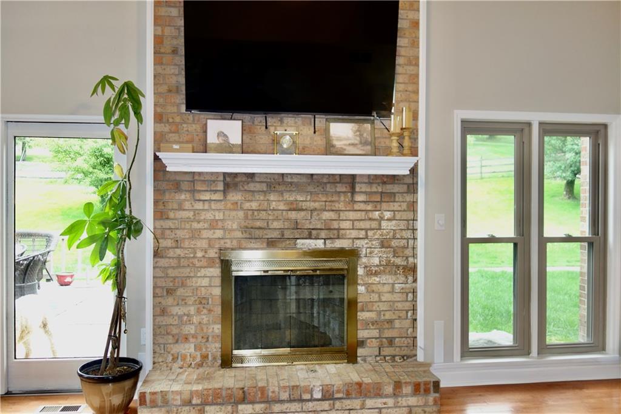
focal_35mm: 28
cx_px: 310
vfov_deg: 46.4
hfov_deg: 65.5
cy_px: 207
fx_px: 483
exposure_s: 1/30
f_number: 1.8
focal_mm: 10.4
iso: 125
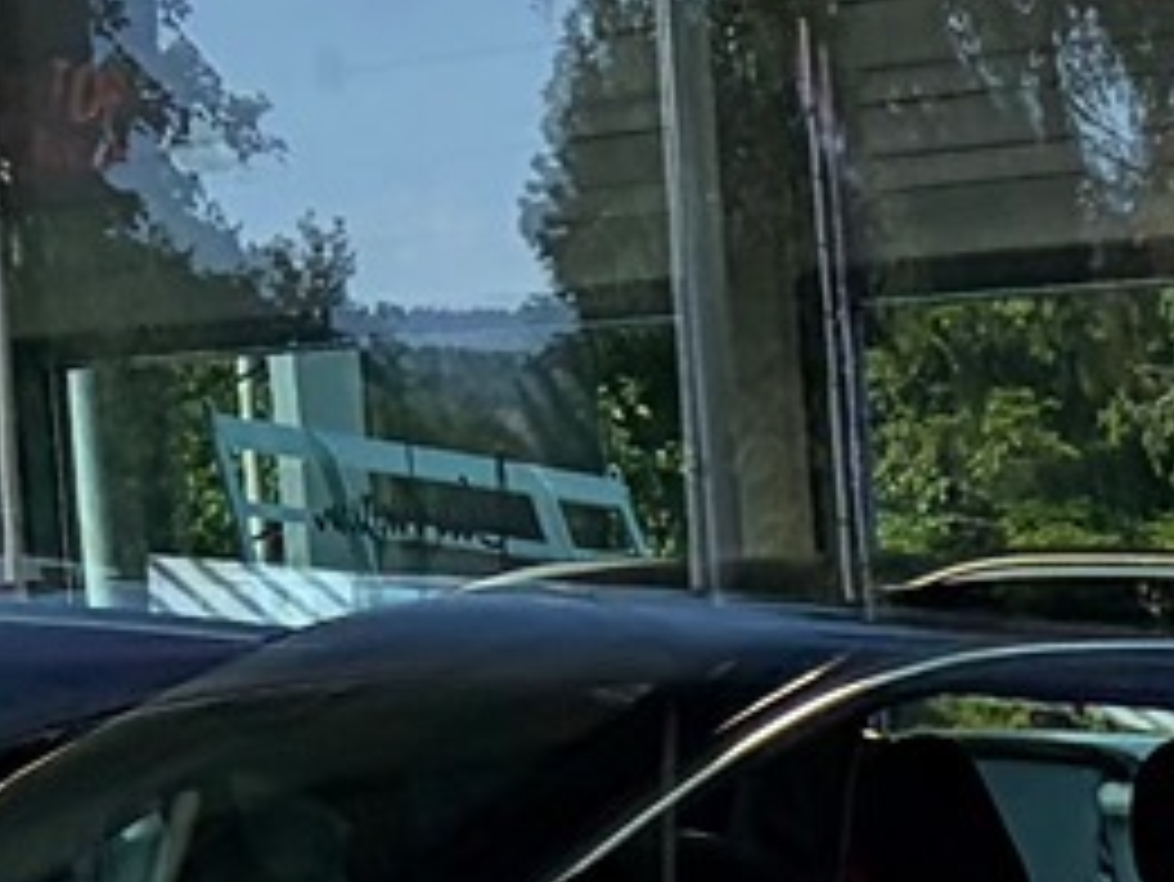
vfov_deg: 6.7
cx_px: 3621
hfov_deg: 8.2
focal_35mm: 201
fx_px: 6820
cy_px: 2718
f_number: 1.6
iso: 64
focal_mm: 5.96
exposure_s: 1/1099
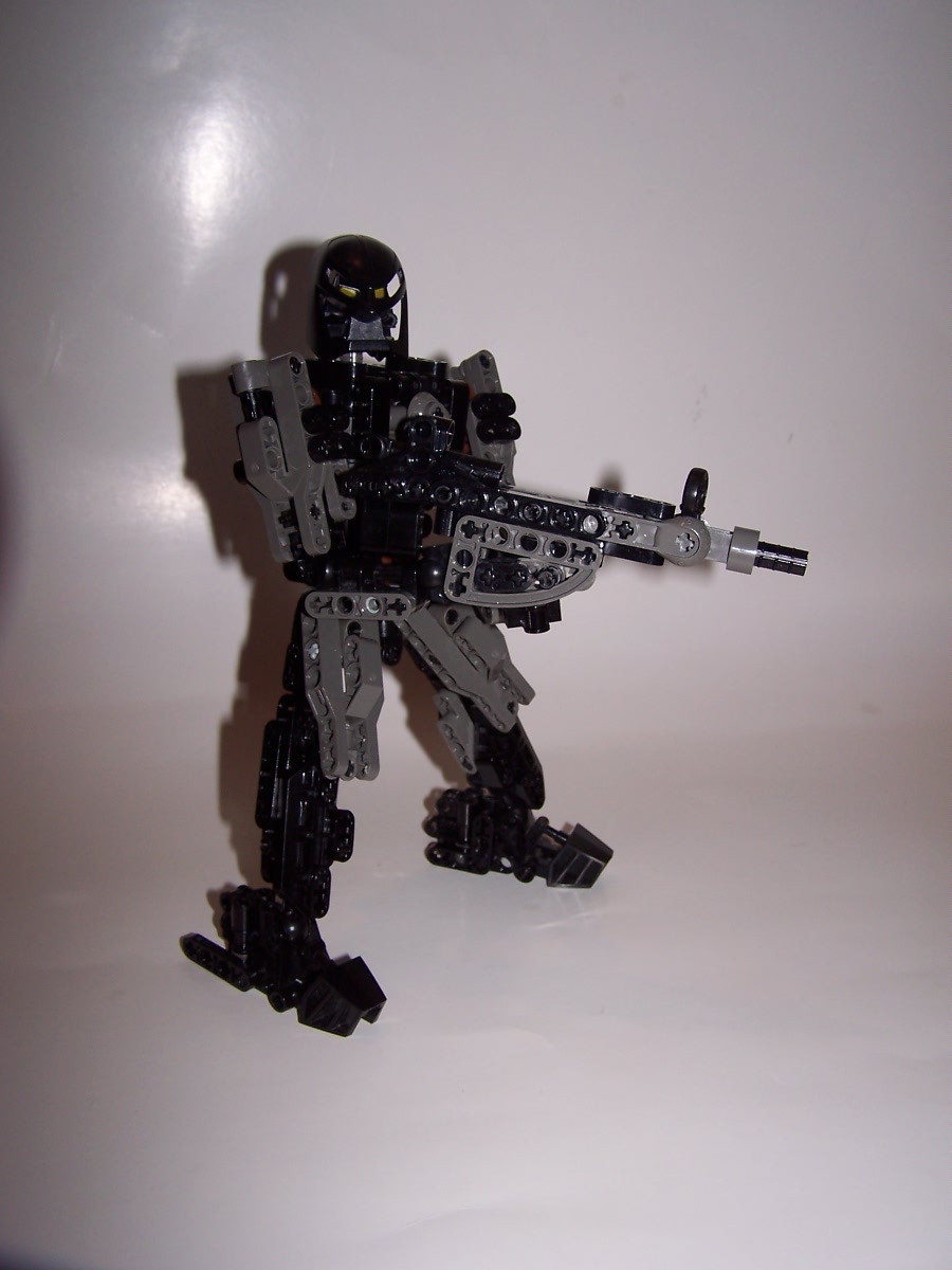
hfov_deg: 37.7
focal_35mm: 38
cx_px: 476
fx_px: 1393
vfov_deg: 49.0
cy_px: 635
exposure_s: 1/60
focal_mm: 6.3
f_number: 2.8
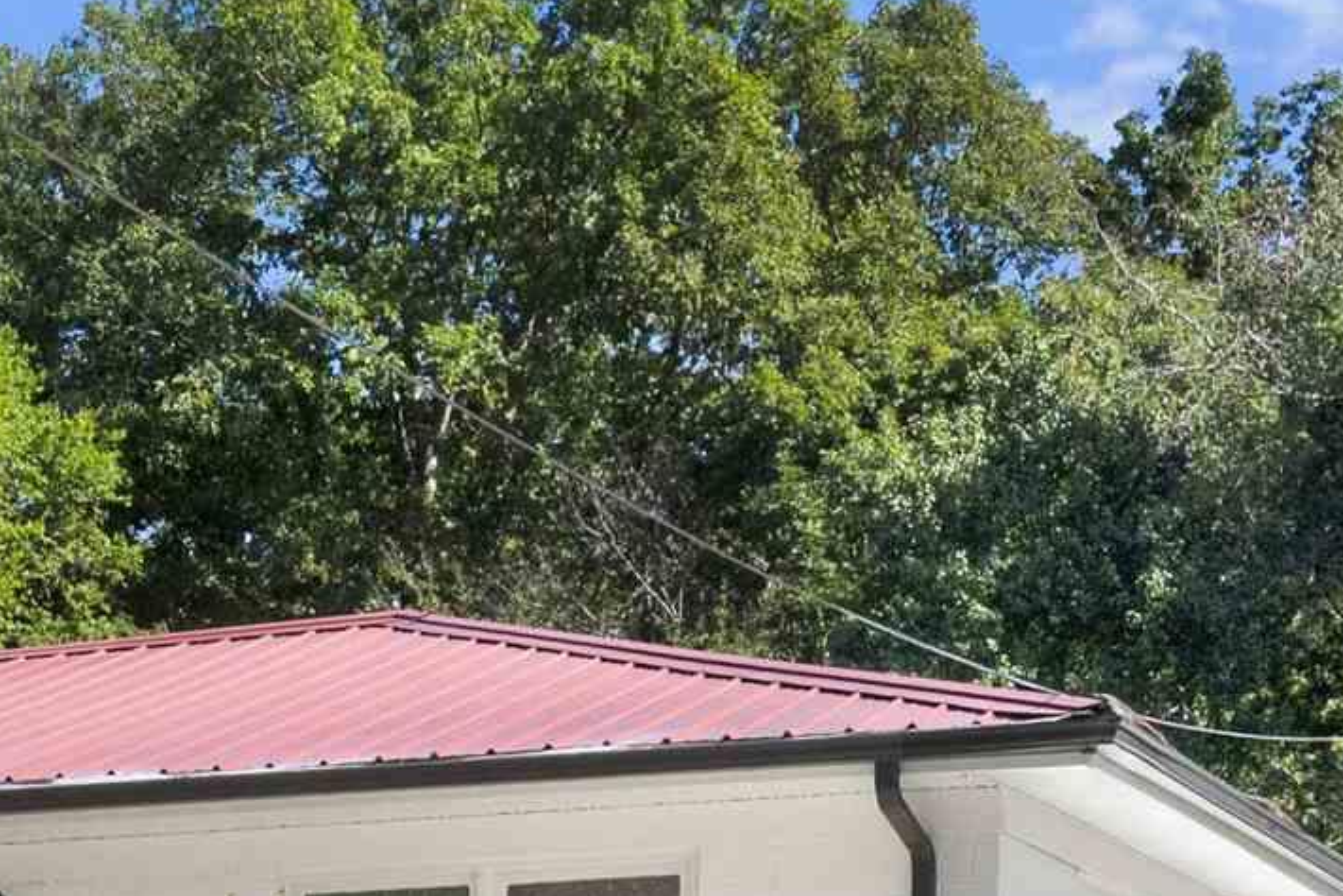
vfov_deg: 12.0
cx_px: -229
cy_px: 1253
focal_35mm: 110
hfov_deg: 17.7
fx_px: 4109
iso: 400
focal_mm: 25.5
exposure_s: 1/400
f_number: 10
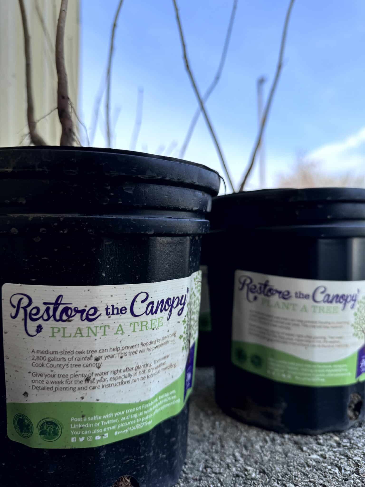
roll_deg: +1.4
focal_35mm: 24
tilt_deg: +1.8
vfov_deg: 71.6
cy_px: 244
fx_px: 337
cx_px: 182
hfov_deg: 56.8
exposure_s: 1/2415
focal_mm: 6.76
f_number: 1.78
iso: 80
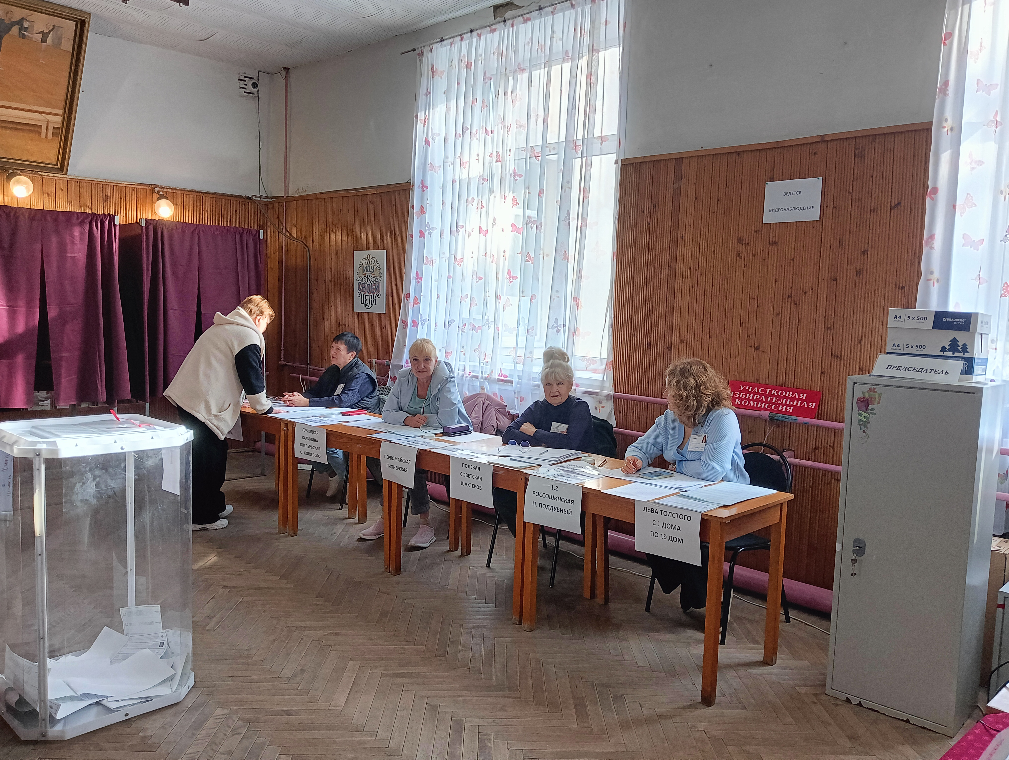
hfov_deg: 65.2
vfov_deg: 51.5
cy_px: 380
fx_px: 788
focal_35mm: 27
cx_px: 504
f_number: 1.8
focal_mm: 4.05
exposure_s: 1/100
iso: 640
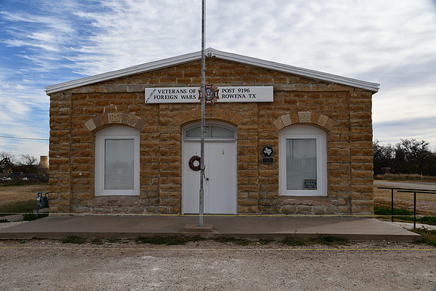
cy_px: 146
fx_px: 400
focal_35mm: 33
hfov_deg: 57.2
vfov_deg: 40.0
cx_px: 218
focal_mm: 22
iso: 100
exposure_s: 1/320
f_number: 9
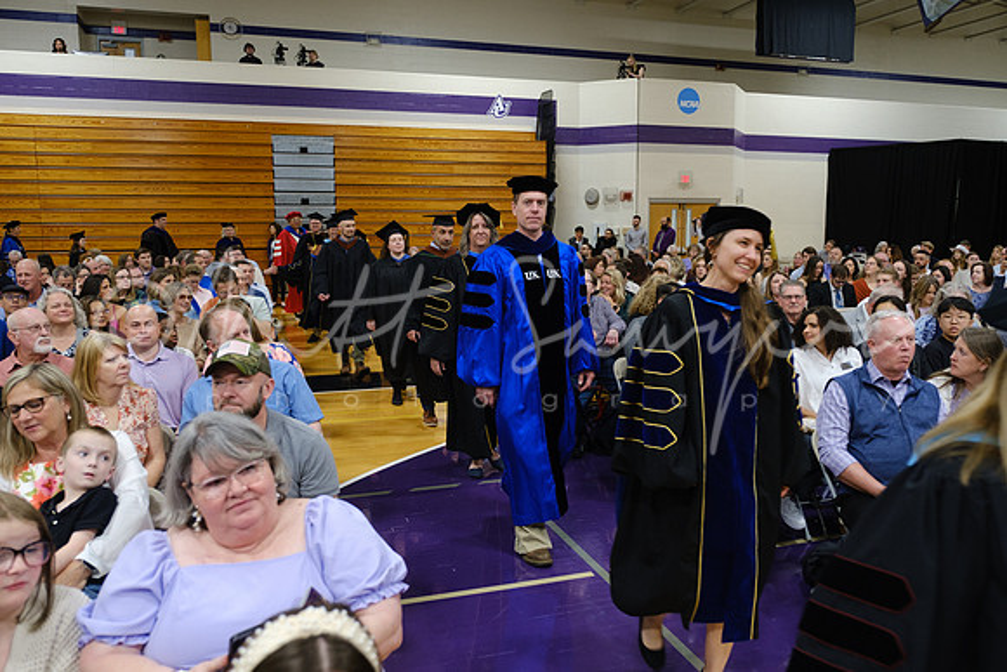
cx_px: 504
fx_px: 783
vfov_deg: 46.4
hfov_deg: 65.5
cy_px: 336
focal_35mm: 28
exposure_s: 1/125
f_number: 2.8
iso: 1600
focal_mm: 18.7
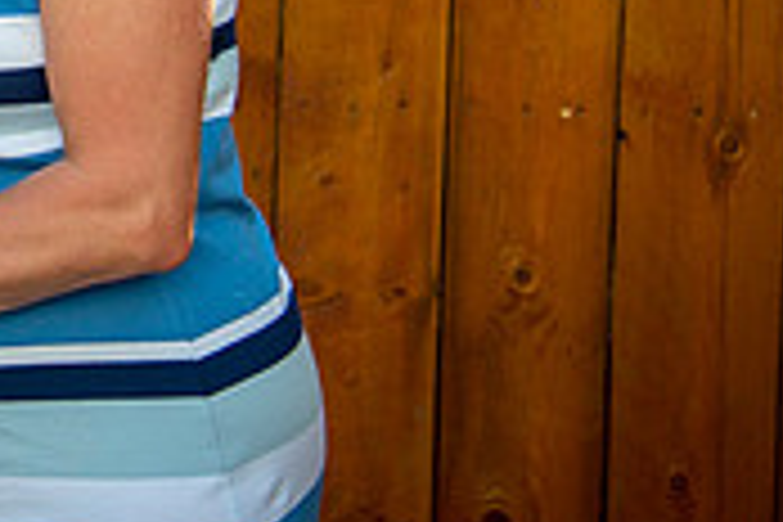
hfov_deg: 12.3
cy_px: -236
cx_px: -333
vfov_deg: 8.4
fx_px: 3480
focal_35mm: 160
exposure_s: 1/320
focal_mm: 48
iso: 125
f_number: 4
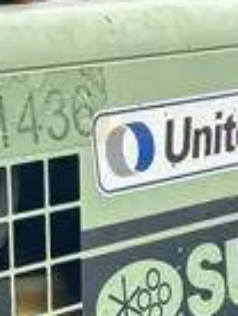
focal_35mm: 138
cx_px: 85
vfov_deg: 13.1
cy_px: 535
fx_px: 1261
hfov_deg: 10.8
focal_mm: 5.7
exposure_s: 1/190
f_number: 1.5
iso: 50
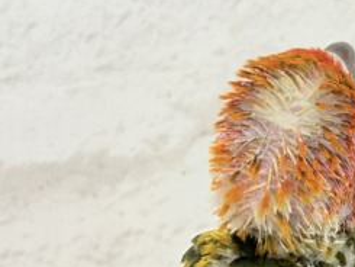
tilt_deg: -24.3
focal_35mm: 136
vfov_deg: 10.9
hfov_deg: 14.4
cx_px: 301
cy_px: 226
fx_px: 1395
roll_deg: -4.3
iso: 100
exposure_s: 1/100
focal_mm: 5.96
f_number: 1.6
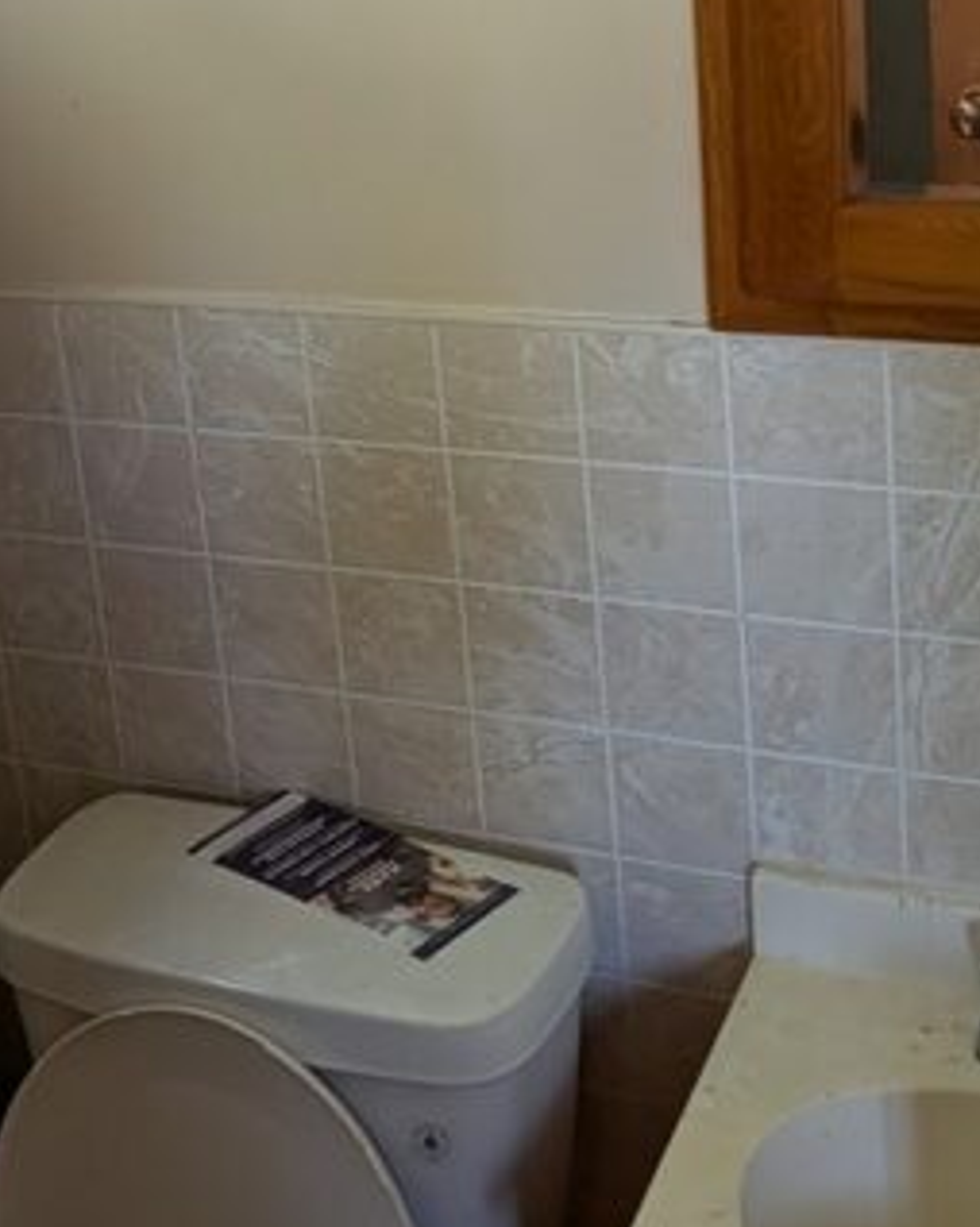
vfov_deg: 31.2
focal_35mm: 59
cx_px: 332
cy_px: 262
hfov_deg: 25.7
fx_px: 2141
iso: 144
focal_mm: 6.9
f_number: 1.68
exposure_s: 1/325
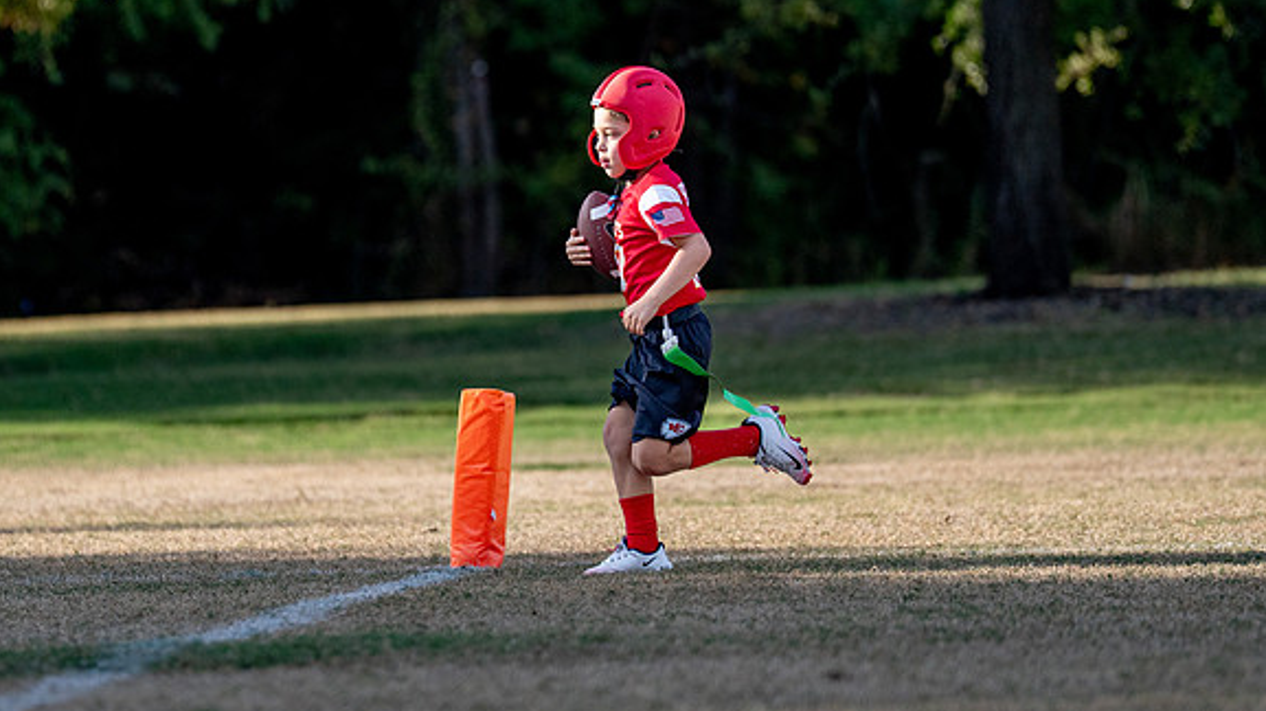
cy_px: 227
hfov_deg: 5.7
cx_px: 539
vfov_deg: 3.2
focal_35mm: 377
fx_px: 12650
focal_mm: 200
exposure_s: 1/5000
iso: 250
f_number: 2.8
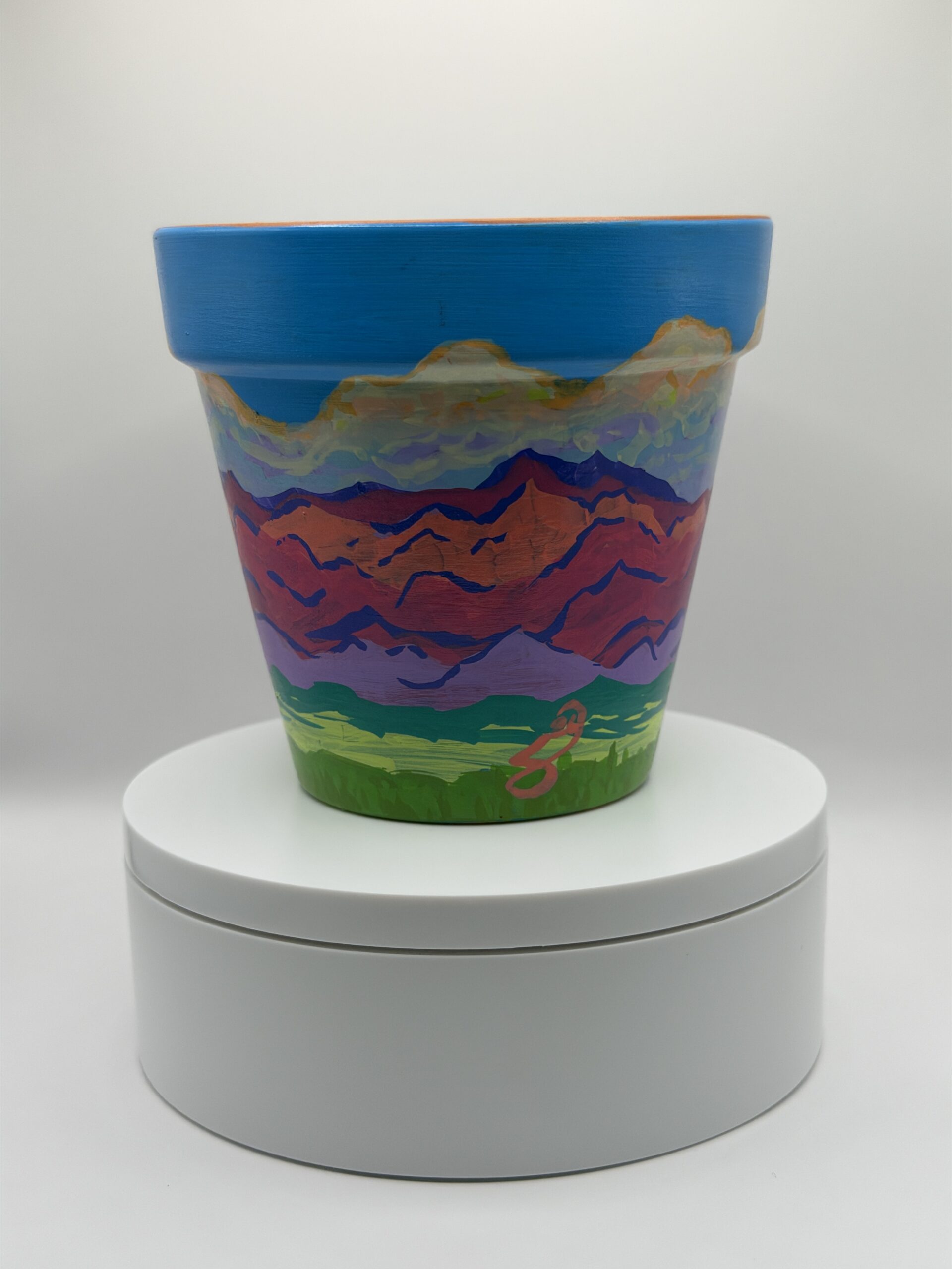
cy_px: 634
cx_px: 476
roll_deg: +0.1
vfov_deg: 39.7
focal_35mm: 48
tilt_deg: -11.9
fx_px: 1760
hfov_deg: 30.3
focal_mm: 6.76
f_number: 1.78
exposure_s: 1/762
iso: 64
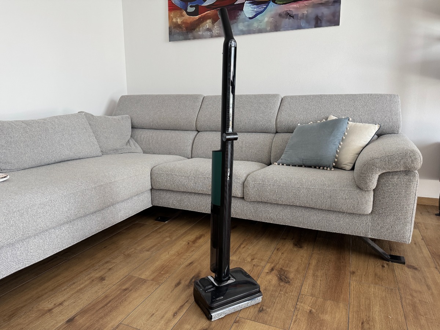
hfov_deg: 71.6
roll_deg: +0.8
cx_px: 220
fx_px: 305
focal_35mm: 24
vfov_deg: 56.8
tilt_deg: -10.6
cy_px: 165
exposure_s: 1/95
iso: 200
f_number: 1.78
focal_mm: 6.76
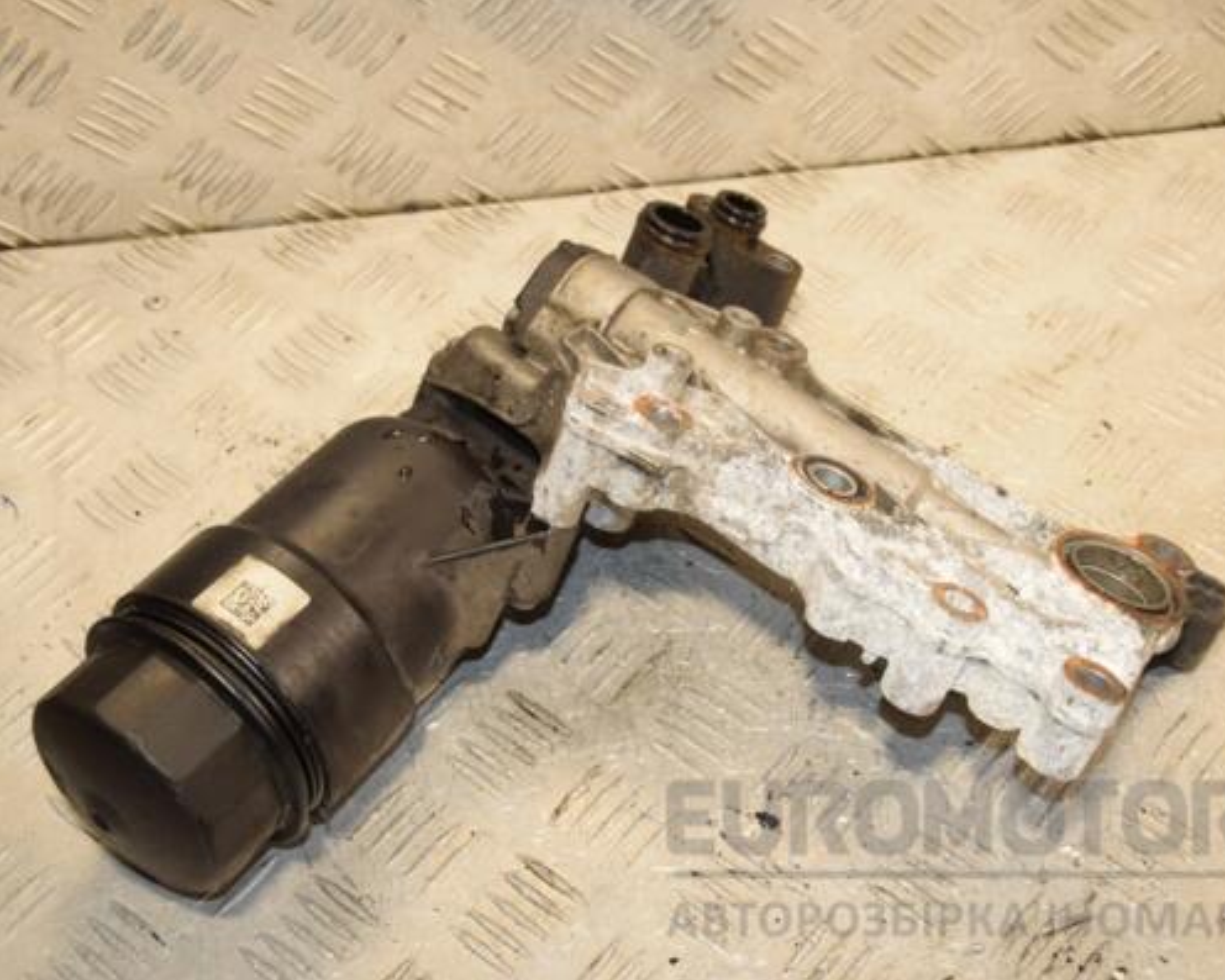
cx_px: 620
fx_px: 2160
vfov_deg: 25.6
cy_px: 489
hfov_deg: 31.7
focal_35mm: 60
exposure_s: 1/200
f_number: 6.3
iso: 800
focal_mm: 35
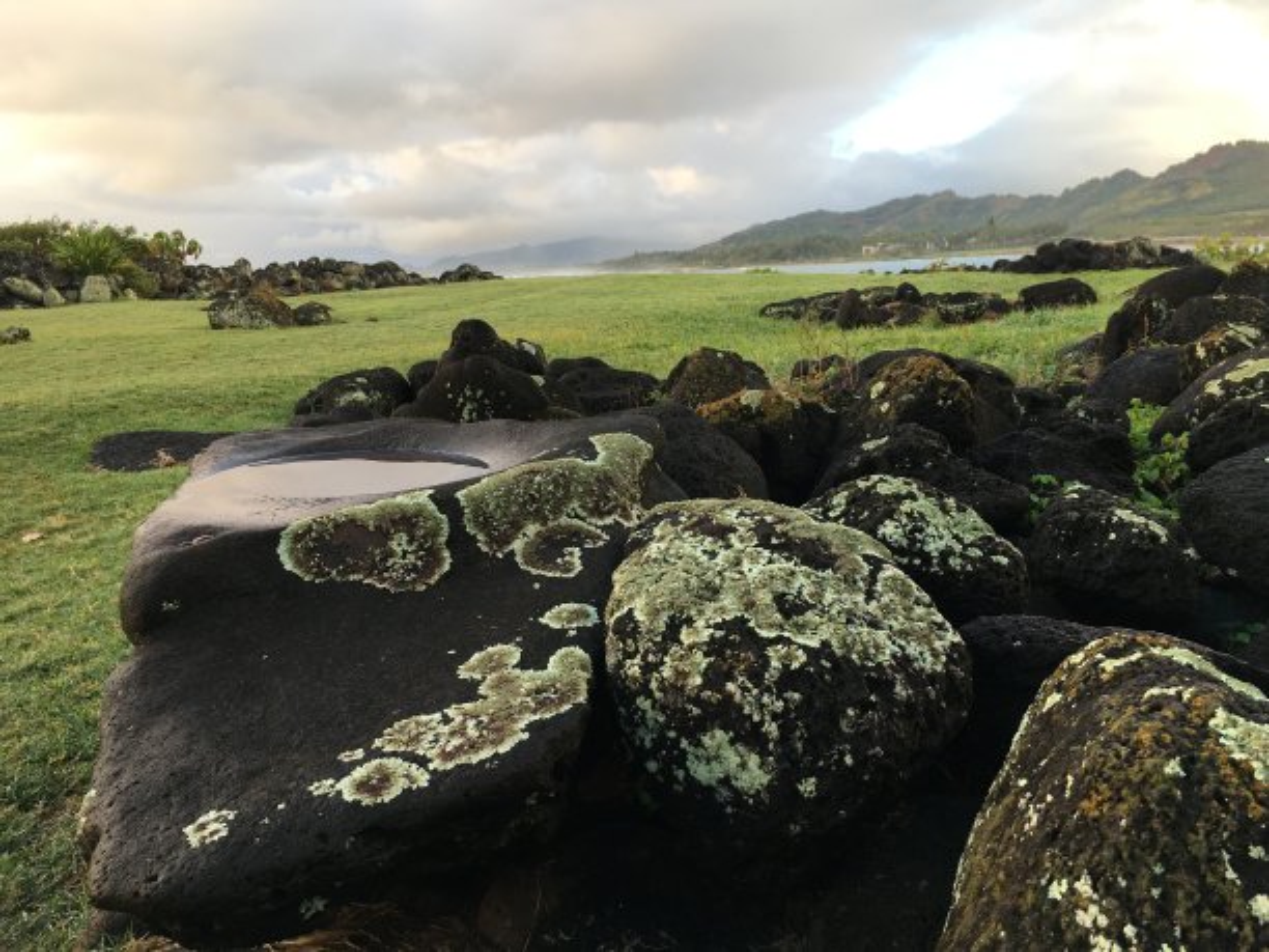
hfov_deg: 61.7
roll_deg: +3.1
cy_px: 476
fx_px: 1063
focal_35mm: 29
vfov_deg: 48.2
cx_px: 634
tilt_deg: -9.8
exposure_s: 1/120
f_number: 2.2
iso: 32
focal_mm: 4.15
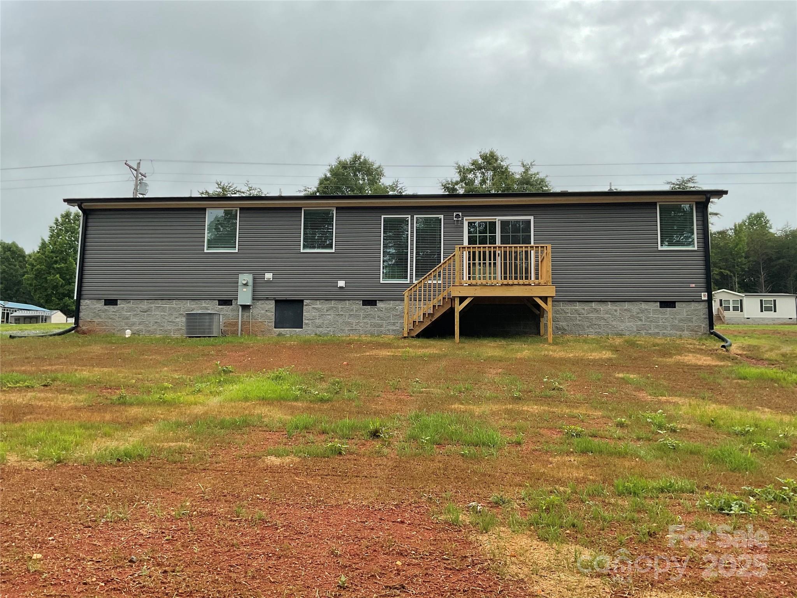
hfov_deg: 61.7
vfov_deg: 48.2
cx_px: 398
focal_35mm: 29
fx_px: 668
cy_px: 299
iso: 16
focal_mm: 3
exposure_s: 1/1195
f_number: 1.8
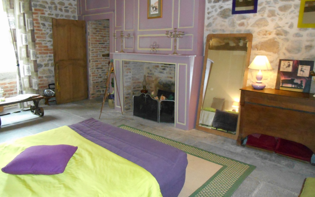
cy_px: 89
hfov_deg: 66.5
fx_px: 240
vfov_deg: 44.5
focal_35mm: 28
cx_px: 157
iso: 900
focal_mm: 4.7
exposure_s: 1/25
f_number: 3.4
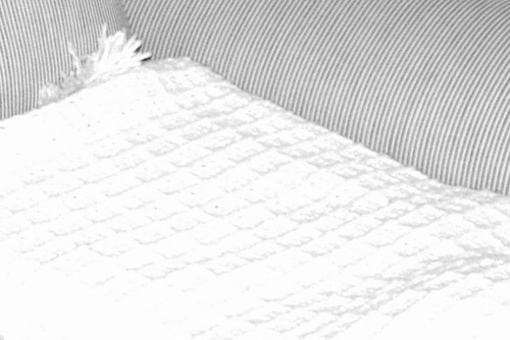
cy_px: 135
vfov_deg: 7.3
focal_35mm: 189
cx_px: -408
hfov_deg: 10.3
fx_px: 2676
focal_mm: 32
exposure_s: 1/60
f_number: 5
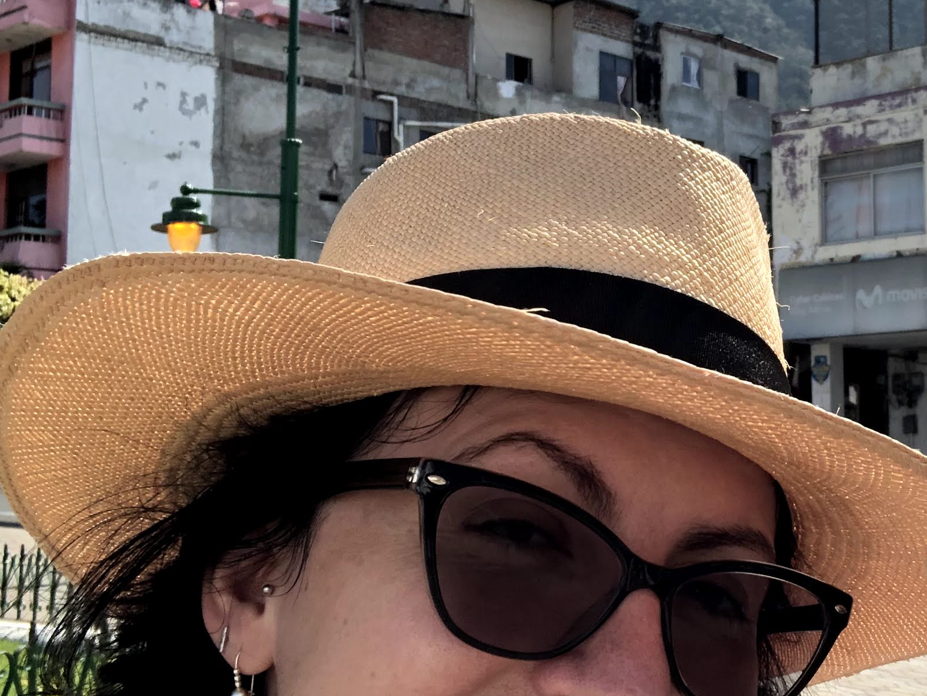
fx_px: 1661
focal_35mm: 62
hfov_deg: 30.4
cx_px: 743
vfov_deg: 23.6
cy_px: 291
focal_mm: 2.87
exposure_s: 1/405
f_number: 2.2
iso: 20
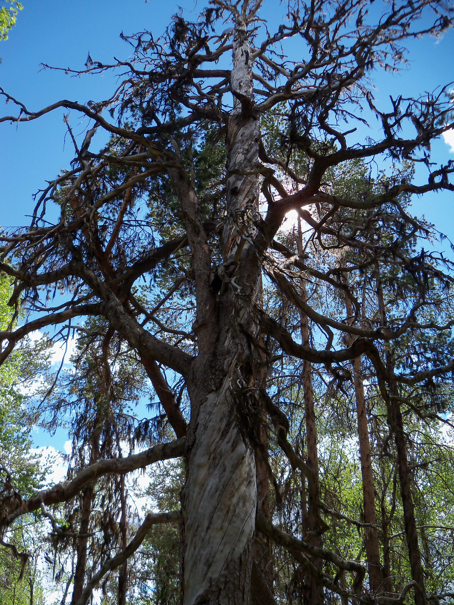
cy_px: 302
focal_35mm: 35
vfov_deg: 52.6
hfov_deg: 40.7
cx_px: 227
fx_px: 612
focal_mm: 6.2
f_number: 3.5
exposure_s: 1/400
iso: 80
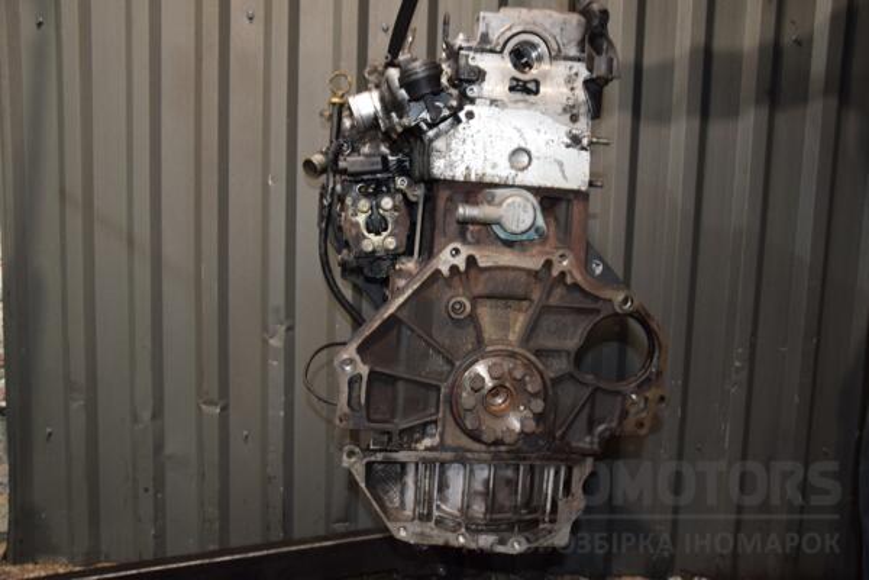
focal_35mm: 33
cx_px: 434
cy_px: 290
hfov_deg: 57.2
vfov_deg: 40.0
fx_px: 797
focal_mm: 22
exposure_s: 1/60
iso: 800
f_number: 5
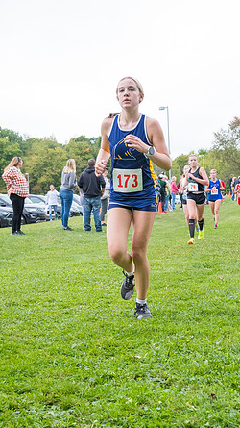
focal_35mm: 55
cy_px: 215
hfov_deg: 21.8
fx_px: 623
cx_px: 133
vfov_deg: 37.9
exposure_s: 1/1250
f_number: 5.6
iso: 2000
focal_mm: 35
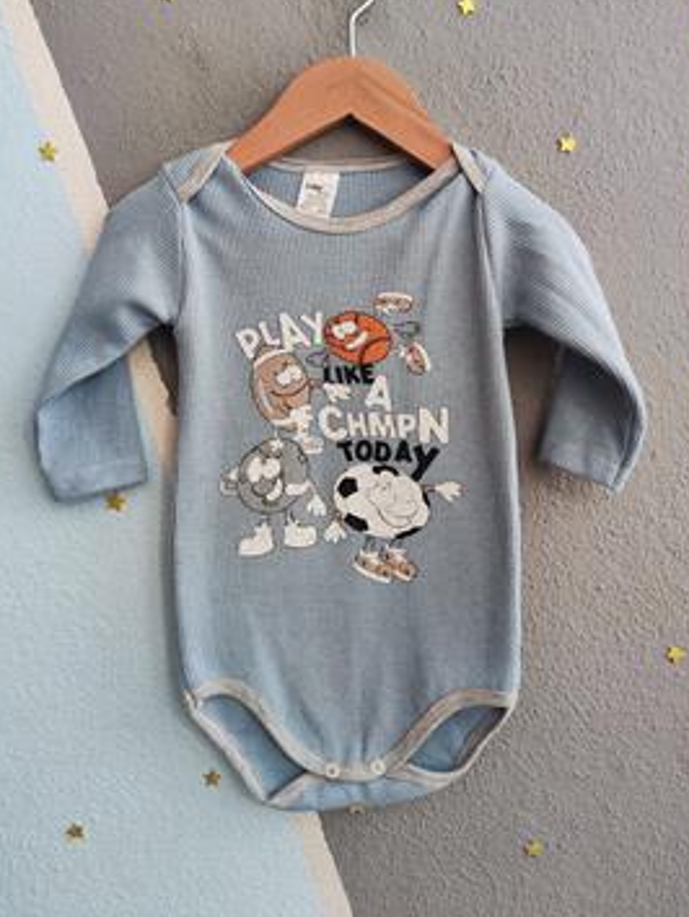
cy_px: 395
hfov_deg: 49.8
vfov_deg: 63.1
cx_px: 332
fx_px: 742
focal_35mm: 28
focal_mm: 5.59
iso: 600
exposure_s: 1/28.8
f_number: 1.88
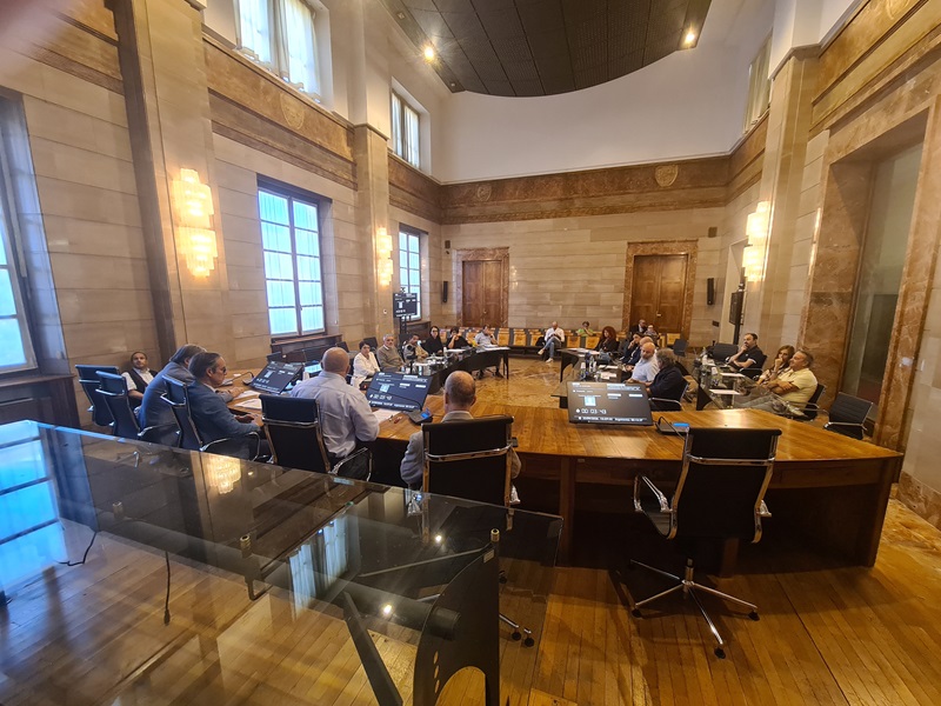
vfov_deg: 89.9
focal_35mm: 13
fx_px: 353
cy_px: 353
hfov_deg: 106.2
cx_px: 470
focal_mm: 2.2
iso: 320
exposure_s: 1/50
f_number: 2.2
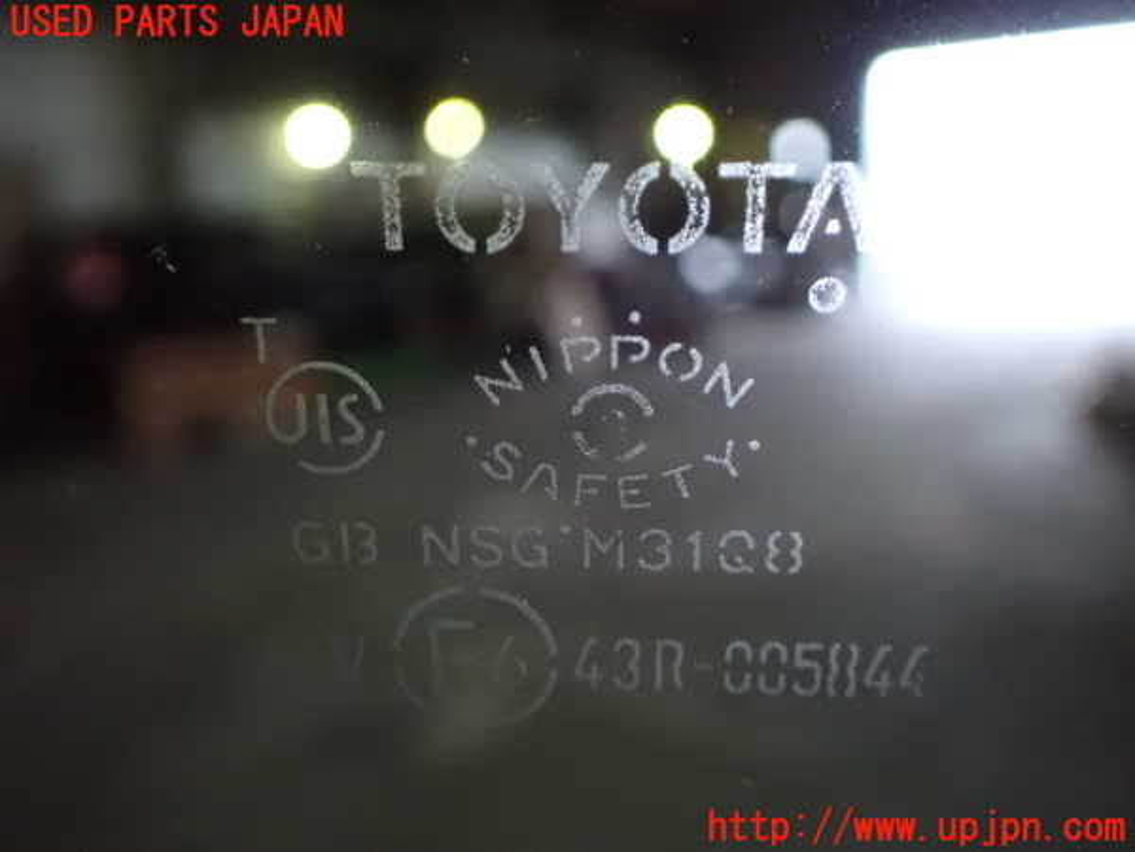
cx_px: 568
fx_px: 984
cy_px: 426
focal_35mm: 30
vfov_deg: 46.8
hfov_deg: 60.0
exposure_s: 1/15
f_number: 2.3
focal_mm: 5.4
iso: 1600
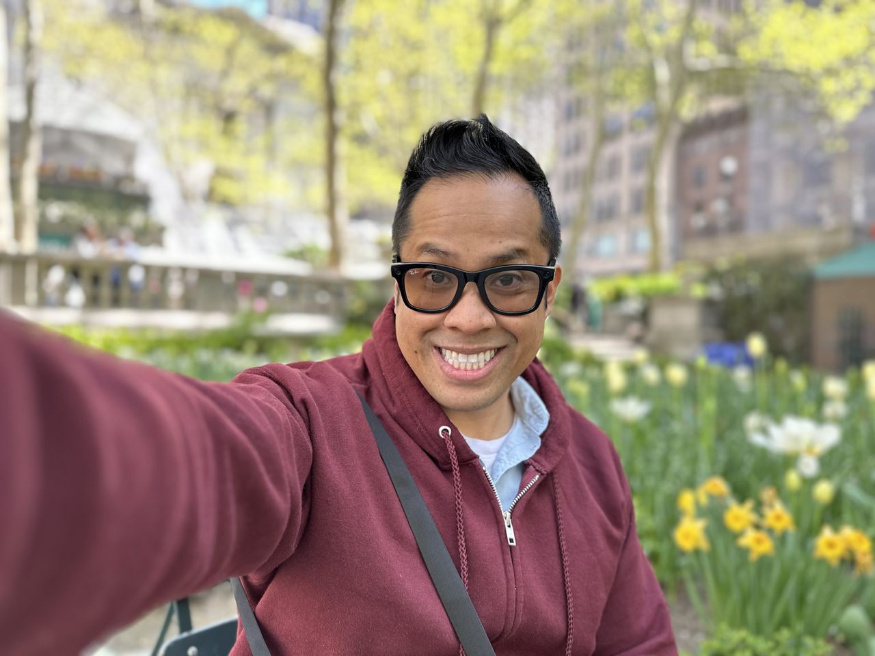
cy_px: 328
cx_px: 438
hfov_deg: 71.6
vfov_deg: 56.8
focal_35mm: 24
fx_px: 607
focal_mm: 6.86
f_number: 1.78
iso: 80
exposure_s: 1/274
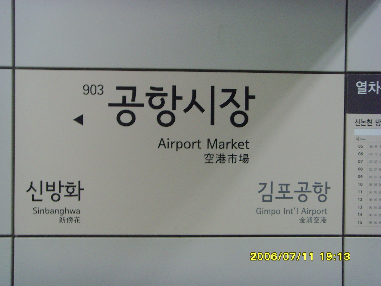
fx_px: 550
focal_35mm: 50
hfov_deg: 38.2
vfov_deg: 29.1
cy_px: 143
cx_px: 190
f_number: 3.8
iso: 200
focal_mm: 8.8
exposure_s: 1/20
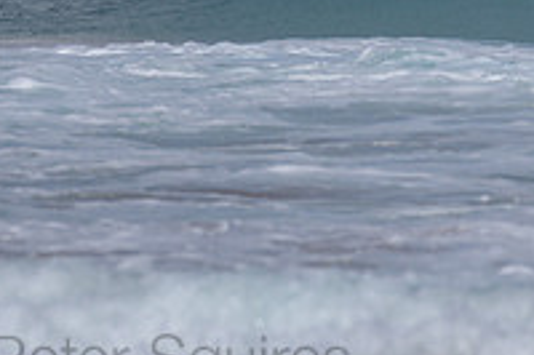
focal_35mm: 1779
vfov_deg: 0.8
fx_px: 26366
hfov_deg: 1.2
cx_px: 4
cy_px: -158
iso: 72
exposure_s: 1/2000
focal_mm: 500
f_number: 5.6
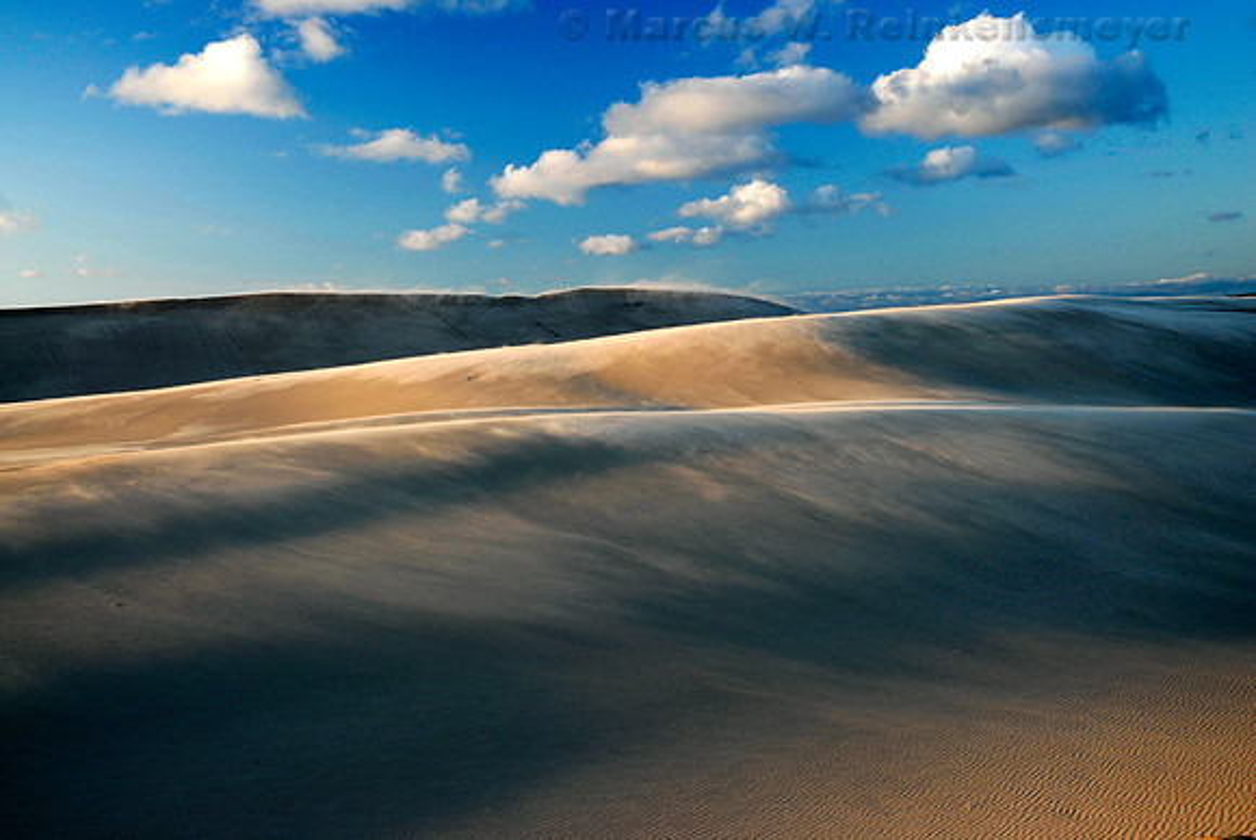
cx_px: 628
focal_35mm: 44
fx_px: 1519
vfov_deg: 30.9
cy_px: 420
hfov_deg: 44.9
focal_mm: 29
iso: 200
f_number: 5.6
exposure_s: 1/50
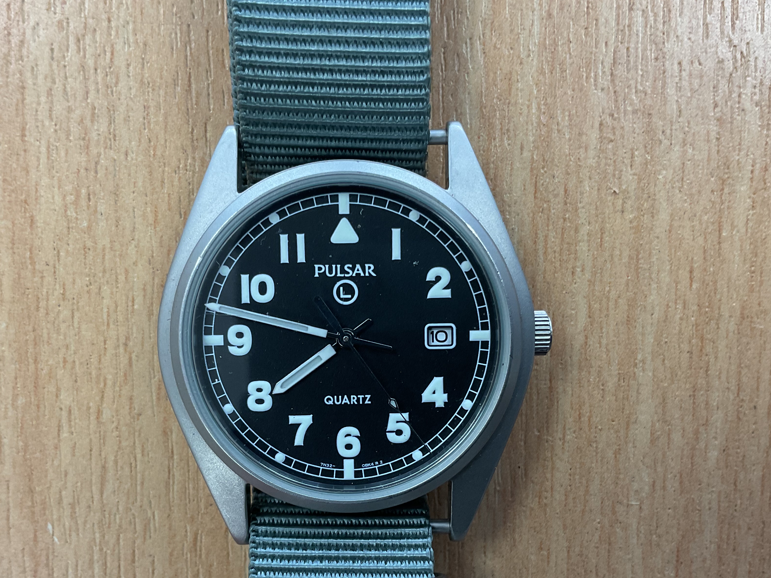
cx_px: 357
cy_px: 350
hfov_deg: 50.1
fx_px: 824
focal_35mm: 37
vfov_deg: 38.5
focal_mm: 3
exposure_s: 1/120
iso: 64
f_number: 1.8
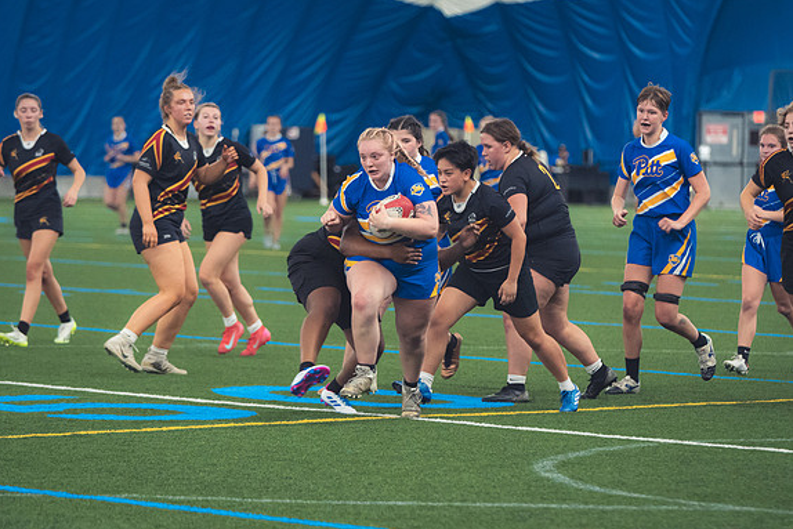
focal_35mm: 197
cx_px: 394
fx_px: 4340
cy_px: 264
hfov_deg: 10.4
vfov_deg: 7.0
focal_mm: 130
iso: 3600
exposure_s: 1/320
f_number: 2.8
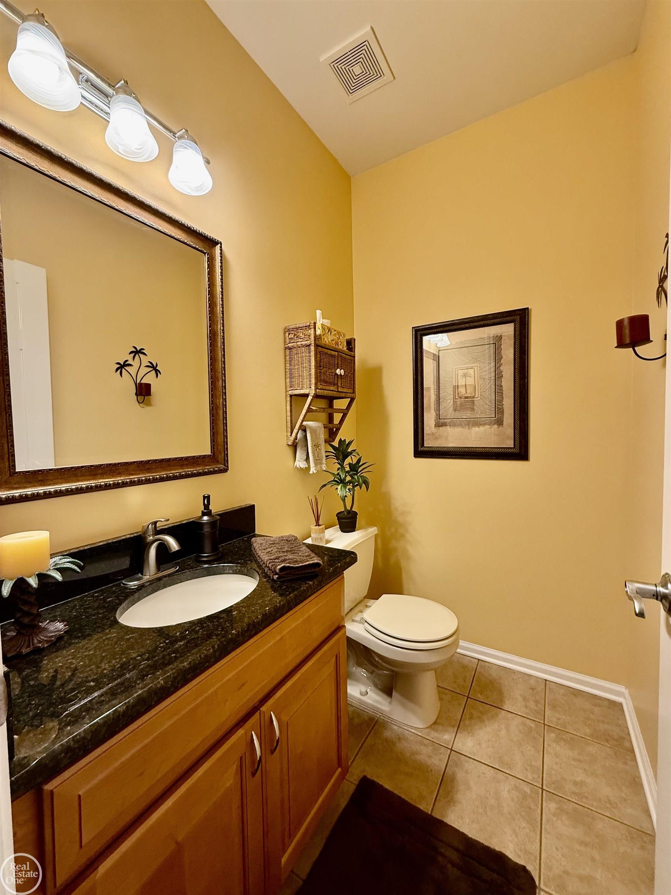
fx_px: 362
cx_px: 336
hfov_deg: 85.7
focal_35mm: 14
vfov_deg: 102.1
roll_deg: +1.1
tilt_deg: -2.1
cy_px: 448
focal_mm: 2.22
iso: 200
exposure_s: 1/60
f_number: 2.2
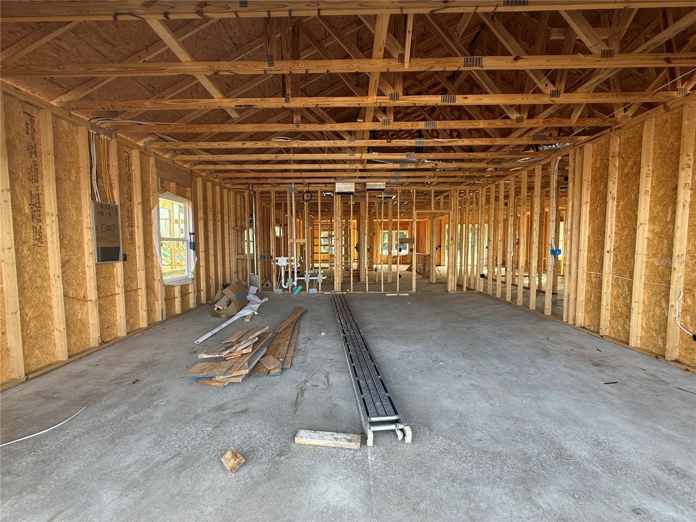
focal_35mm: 14
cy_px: 261
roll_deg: -0.1
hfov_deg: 102.1
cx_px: 348
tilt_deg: -3.4
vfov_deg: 85.7
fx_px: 281
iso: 64
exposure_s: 1/108
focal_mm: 2.22
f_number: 2.2
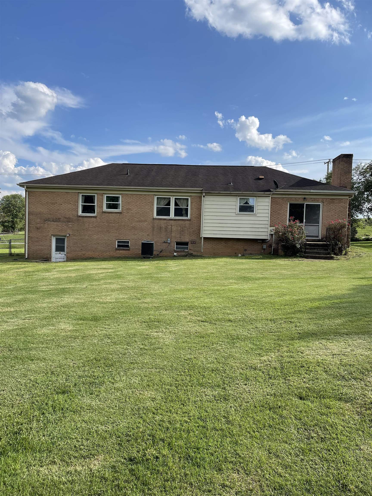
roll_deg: -1.6
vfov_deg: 69.4
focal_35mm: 25
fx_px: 358
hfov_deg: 54.9
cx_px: 186
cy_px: 248
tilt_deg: -1.7
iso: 32
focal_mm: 5.1
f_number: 1.6
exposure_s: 1/3086
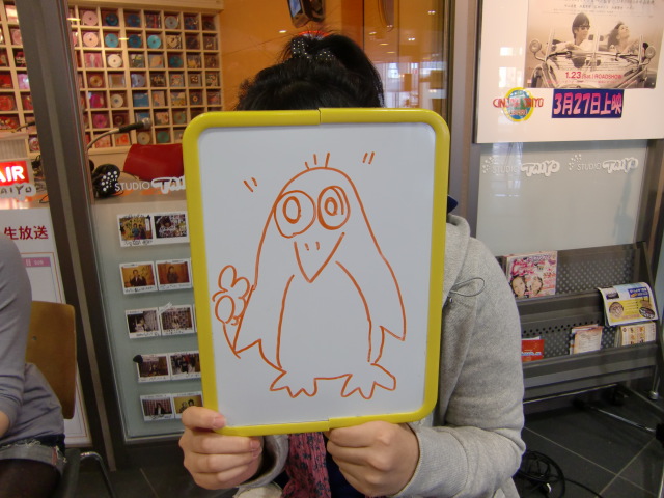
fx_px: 537
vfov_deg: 49.7
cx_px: 332
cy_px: 249
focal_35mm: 28
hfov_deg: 63.4
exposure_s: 1/60
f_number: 2.6
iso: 125
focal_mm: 4.9
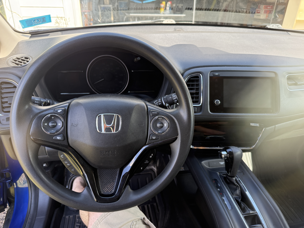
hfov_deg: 71.6
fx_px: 211
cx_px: 152
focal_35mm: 24
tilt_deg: -28.3
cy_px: 114
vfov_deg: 56.8
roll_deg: -1.8
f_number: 1.78
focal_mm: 6.76
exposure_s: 1/241
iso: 125
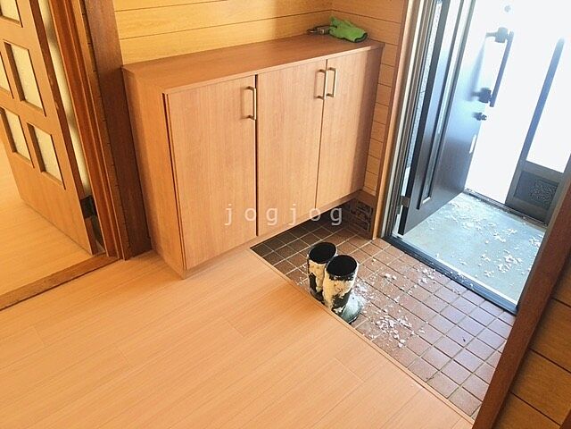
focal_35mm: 28
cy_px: 214
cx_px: 286
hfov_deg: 63.4
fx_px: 462
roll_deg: -0.3
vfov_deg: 49.7
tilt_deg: -31.0
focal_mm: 3.99
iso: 20
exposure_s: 1/33
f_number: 1.8
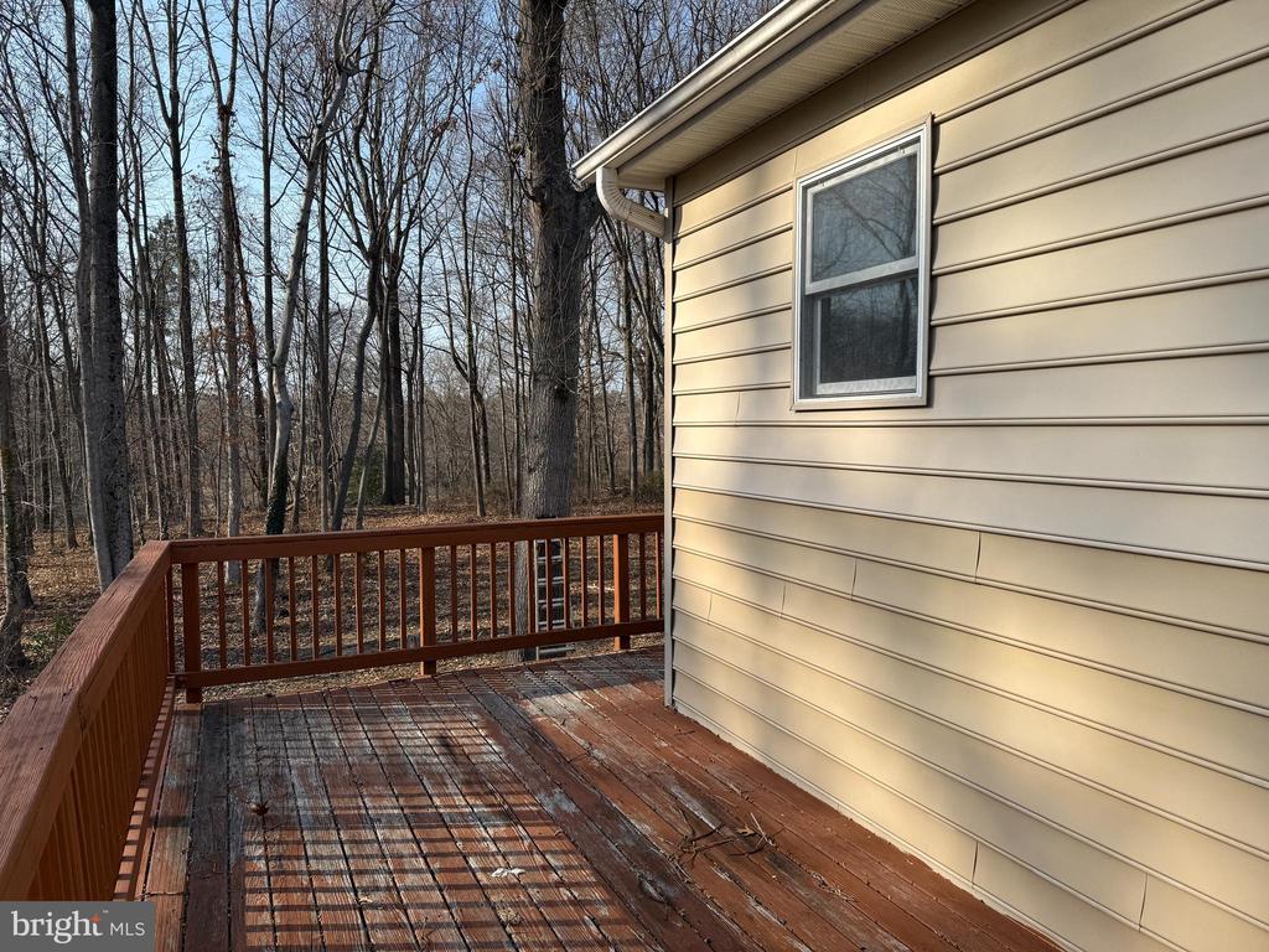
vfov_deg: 56.8
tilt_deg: -2.0
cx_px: 634
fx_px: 880
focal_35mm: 24
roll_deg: -0.2
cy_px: 476
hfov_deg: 71.6
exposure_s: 1/3425
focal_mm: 6.76
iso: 80
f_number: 1.78
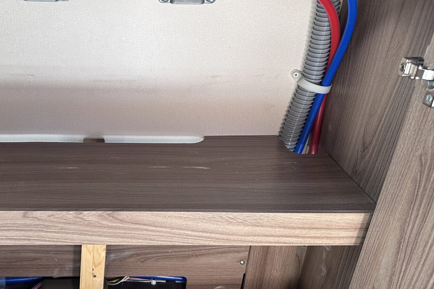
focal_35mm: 38
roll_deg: -1.5
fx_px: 458
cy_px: 159
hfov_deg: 48.8
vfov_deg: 35.0
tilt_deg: -26.1
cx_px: 110
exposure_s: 1/79
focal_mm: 6.86
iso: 250
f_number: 1.78
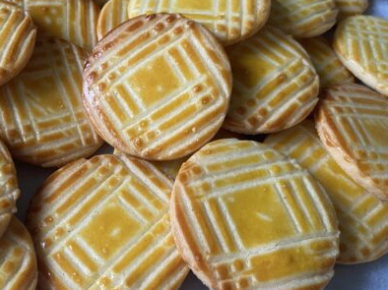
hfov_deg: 41.9
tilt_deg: -55.9
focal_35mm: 44
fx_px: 493
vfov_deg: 32.8
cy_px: 141
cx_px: 104
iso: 125
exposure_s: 1/93
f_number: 1.8
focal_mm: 4.25
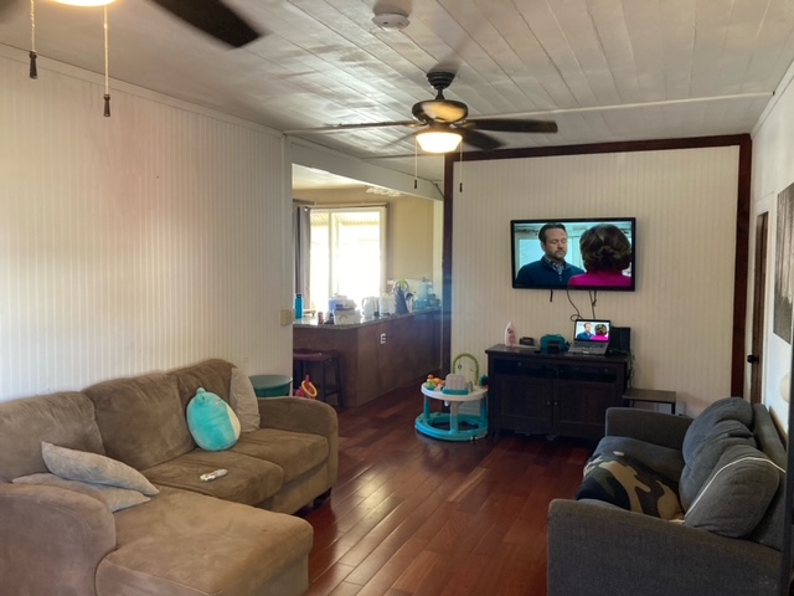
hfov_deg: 63.4
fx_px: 642
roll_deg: -1.0
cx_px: 397
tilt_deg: -2.3
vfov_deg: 49.7
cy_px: 298
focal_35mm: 28
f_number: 1.8
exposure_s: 1/53
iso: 200
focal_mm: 3.99
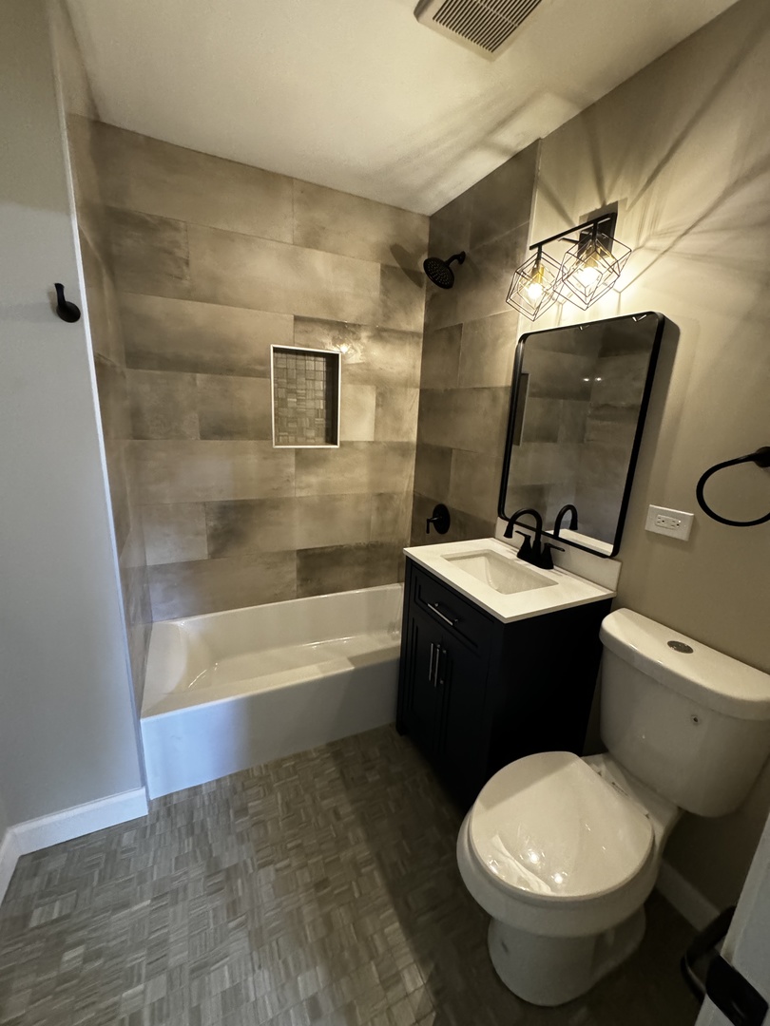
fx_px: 415
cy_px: 513
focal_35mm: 14
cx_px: 385
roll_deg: -3.4
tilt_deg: -14.8
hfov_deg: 85.7
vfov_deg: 102.1
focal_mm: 2.22
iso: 1000
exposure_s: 1/60
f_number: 2.2
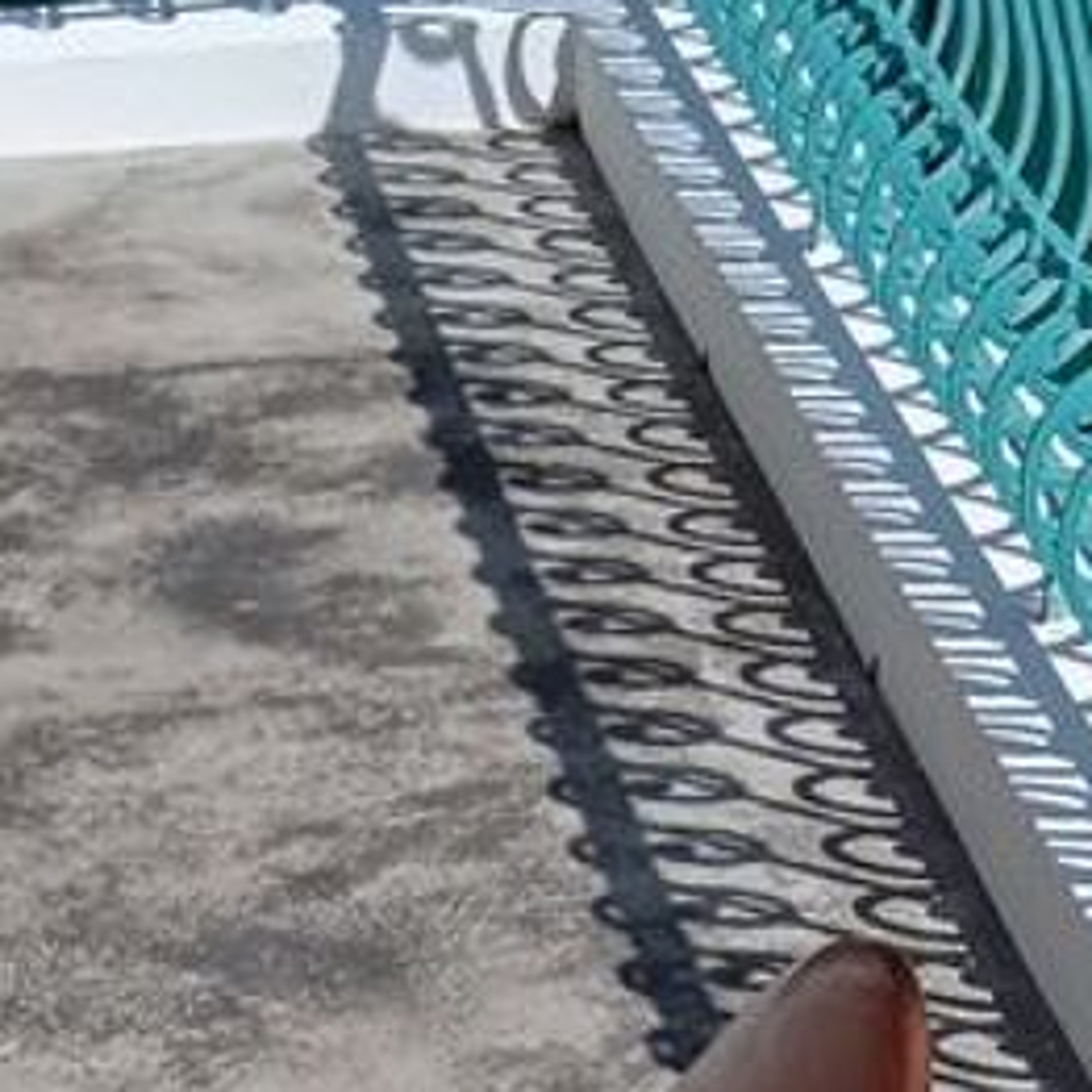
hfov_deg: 13.8
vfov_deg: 11.2
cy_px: 2740
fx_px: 4497
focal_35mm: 126
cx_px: 342
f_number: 2.2
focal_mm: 3.43
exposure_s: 1/1618
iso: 100
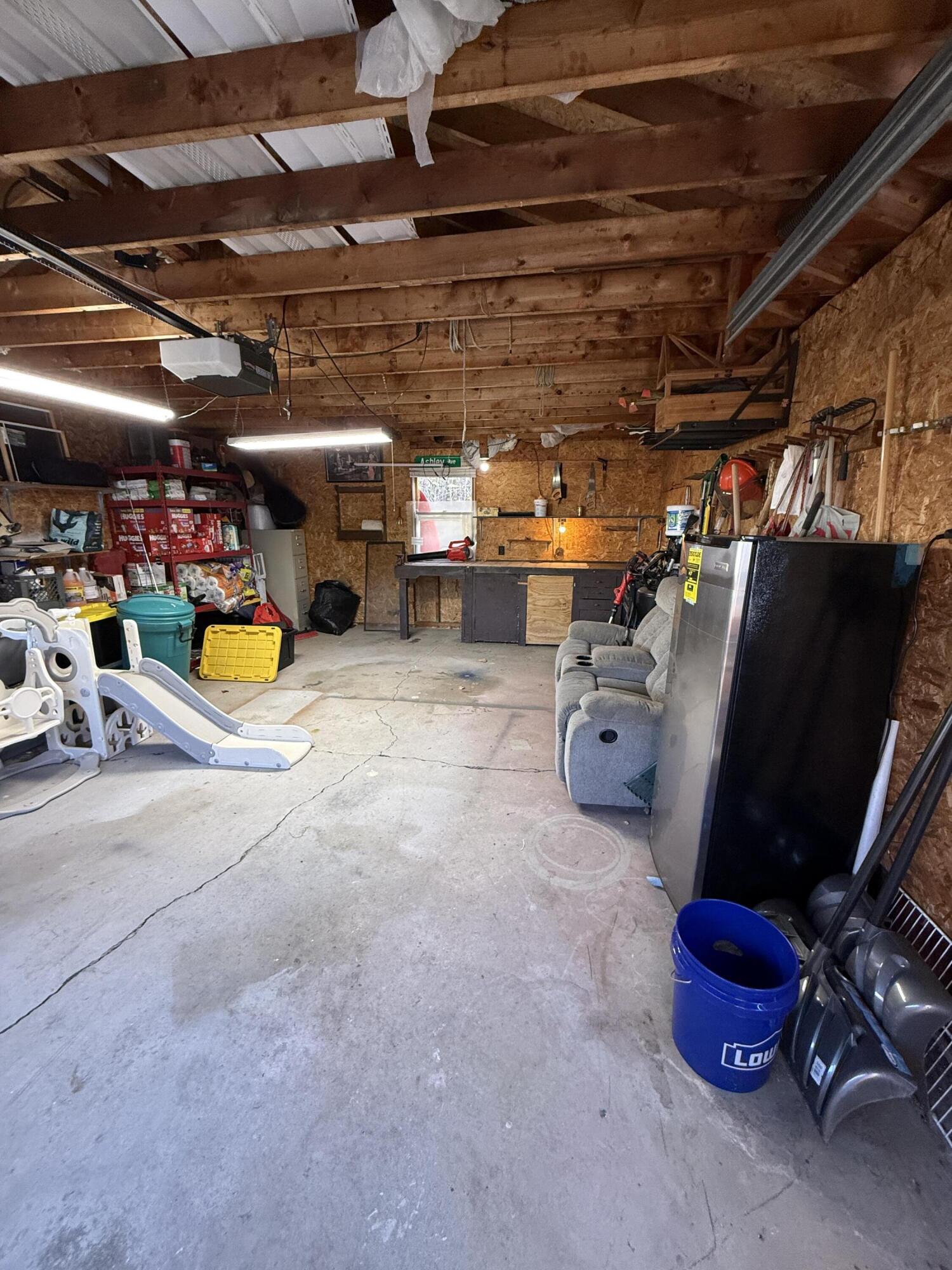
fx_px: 513
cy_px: 635
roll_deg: +0.2
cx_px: 476
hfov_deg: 85.7
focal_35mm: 14
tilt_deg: -11.7
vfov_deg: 102.1
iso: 320
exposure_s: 1/120
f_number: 2.2
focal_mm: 2.22
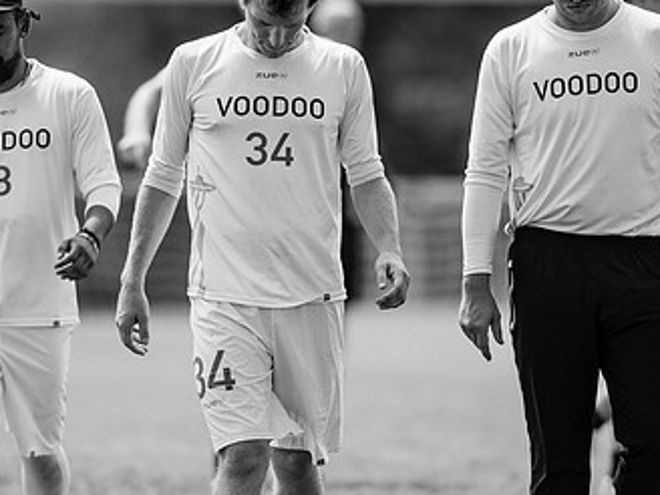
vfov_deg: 1.8
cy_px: 293
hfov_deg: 2.3
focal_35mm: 848
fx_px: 16168
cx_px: 275
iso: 160
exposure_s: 1/3200
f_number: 2.8
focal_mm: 300
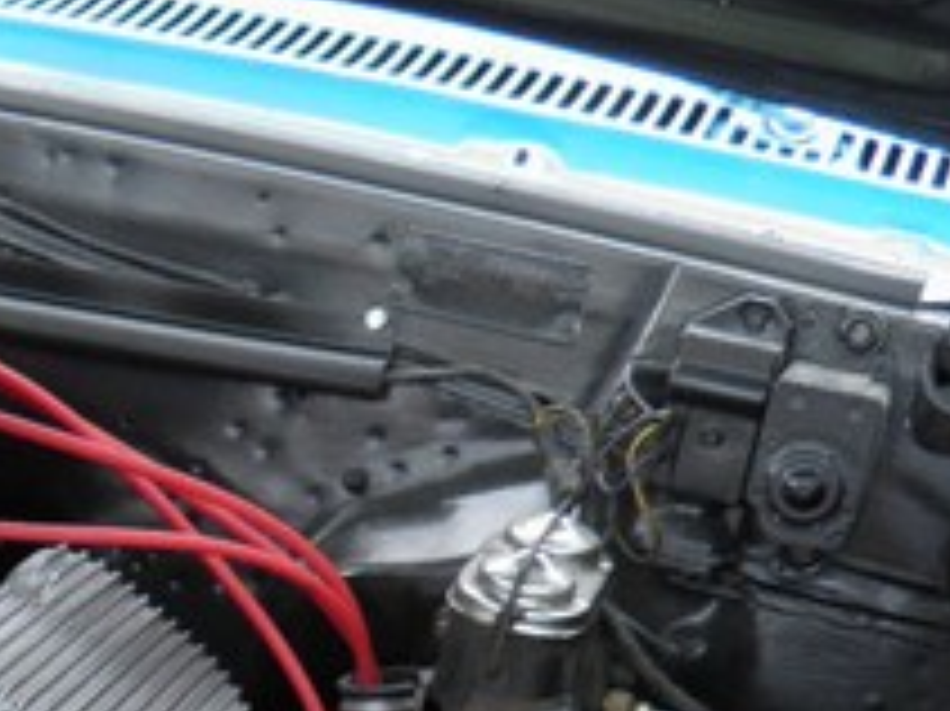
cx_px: -477
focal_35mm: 106
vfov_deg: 13.5
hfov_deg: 16.8
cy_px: 882
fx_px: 2907
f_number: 2.8
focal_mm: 4.9
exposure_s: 1/50
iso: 50
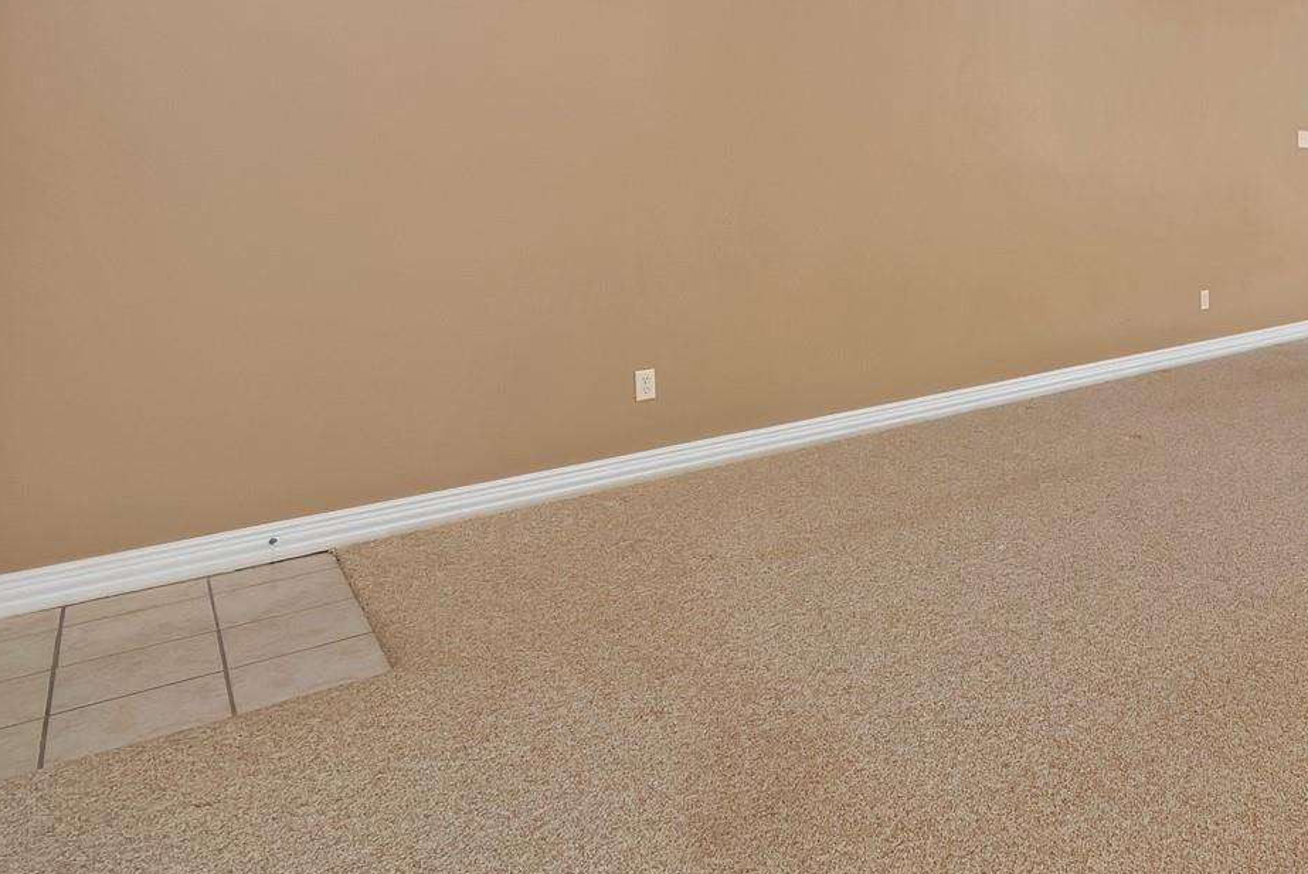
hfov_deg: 59.1
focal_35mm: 26
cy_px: 151
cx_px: 1176
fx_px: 945
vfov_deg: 46.5
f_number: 9
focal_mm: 12
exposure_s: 1/2.5
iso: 640
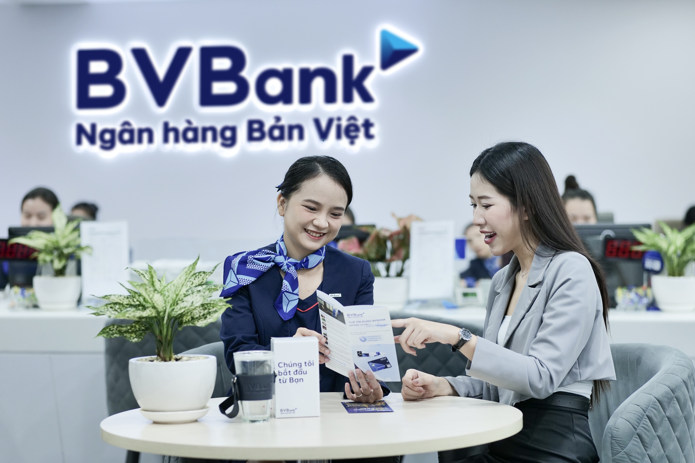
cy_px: 232
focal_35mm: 85
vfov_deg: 16.1
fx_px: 1641
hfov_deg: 23.9
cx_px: 348
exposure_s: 1/200
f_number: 2.8
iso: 1000
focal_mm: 85
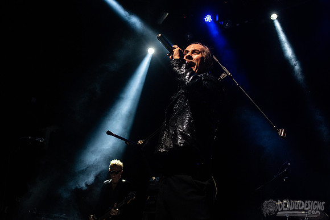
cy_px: 103
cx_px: 135
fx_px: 383
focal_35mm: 42
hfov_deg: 46.4
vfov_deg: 32.0
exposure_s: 1/400
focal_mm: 35
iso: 3200
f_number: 3.2
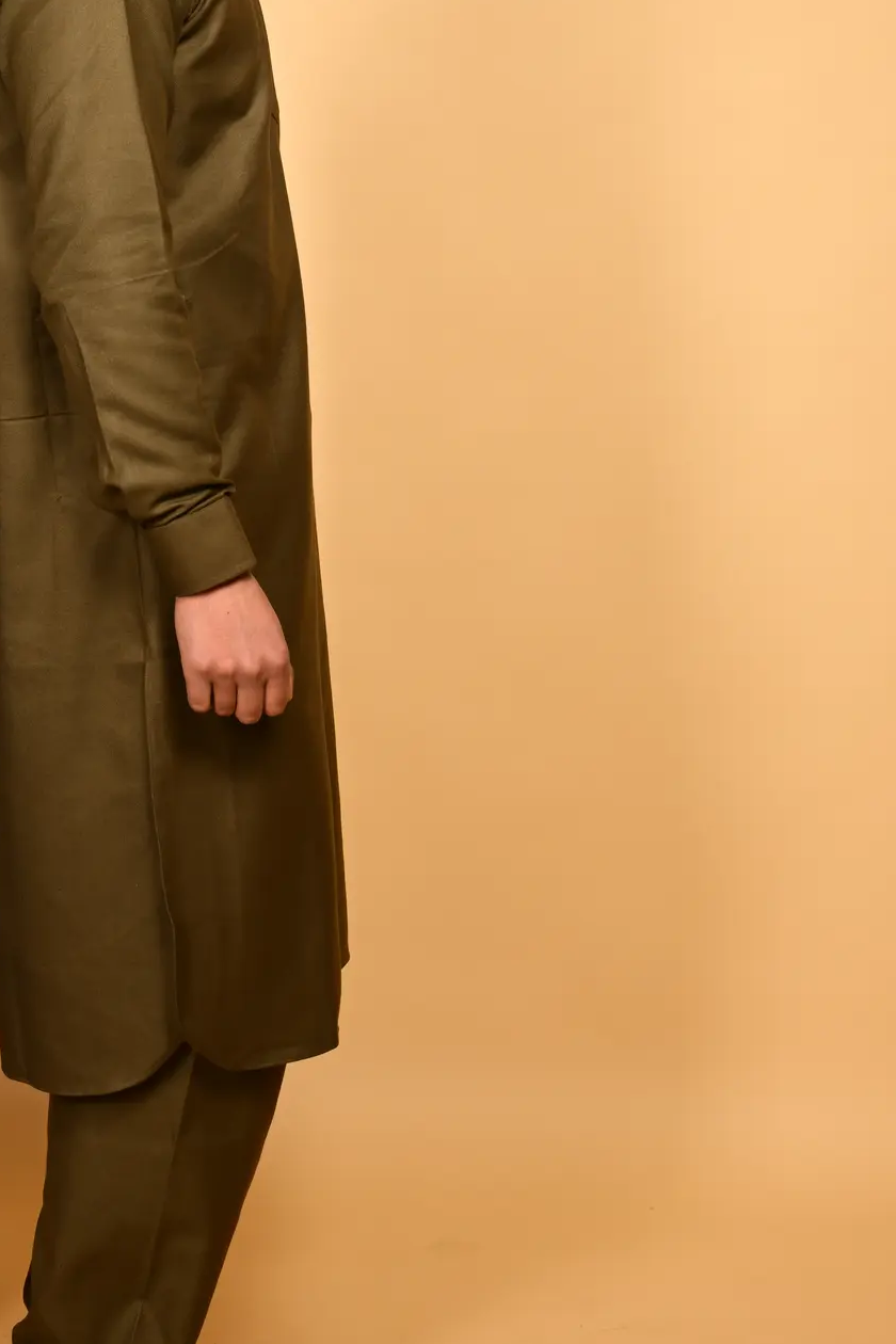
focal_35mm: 83
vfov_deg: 24.4
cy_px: 494
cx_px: 240
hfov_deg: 16.4
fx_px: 3098
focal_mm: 41
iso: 160
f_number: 6.3
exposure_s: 1/200
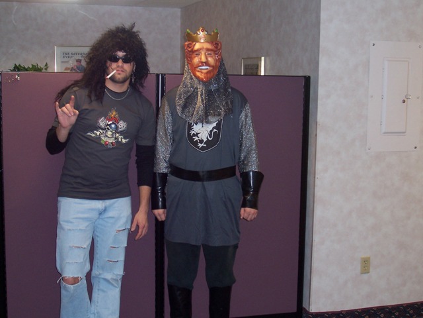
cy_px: 159
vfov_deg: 27.5
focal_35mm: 53
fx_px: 648
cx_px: 212
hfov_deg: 36.2
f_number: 3.4
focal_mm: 8.6
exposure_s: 1/60
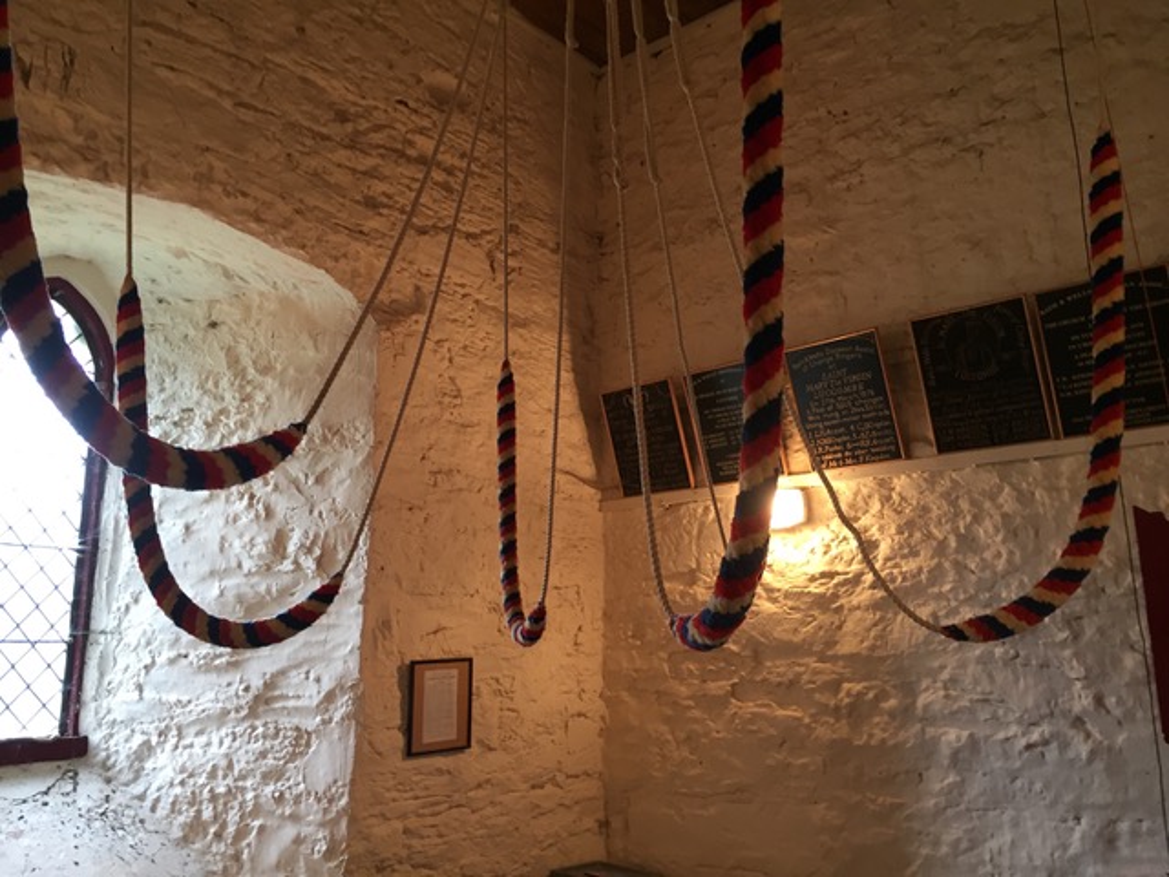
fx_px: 979
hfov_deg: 61.7
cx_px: 584
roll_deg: -0.8
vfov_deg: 48.2
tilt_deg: +11.6
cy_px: 438
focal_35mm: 29
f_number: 2.2
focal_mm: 4.15
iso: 100
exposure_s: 1/33
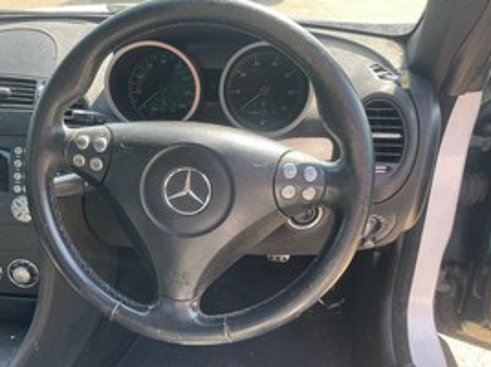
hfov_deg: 53.4
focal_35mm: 34
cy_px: 189
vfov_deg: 41.7
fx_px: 481
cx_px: 183
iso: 32
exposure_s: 1/207
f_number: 1.6
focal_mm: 4.2
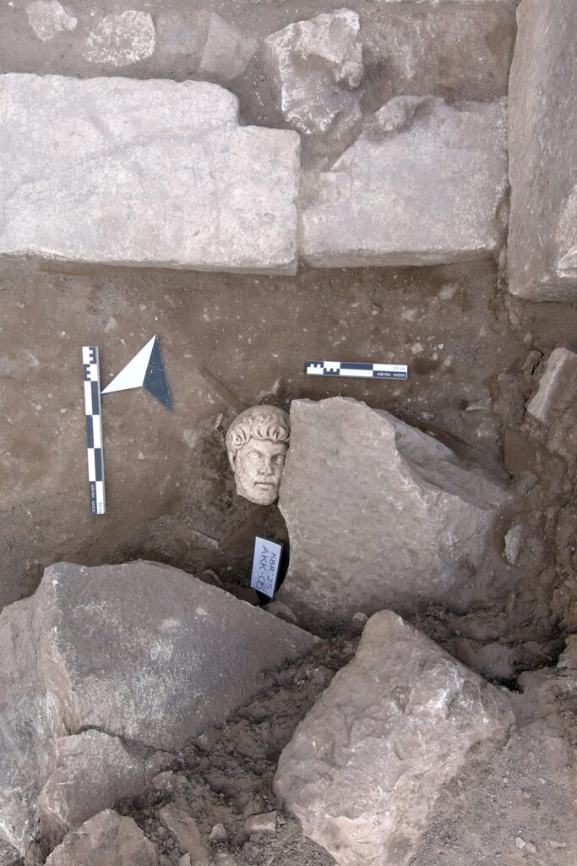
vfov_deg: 63.7
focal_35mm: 29
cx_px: 288
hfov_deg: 45.0
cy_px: 433
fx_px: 697
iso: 100
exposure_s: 1/400
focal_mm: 10.57
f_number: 2.8
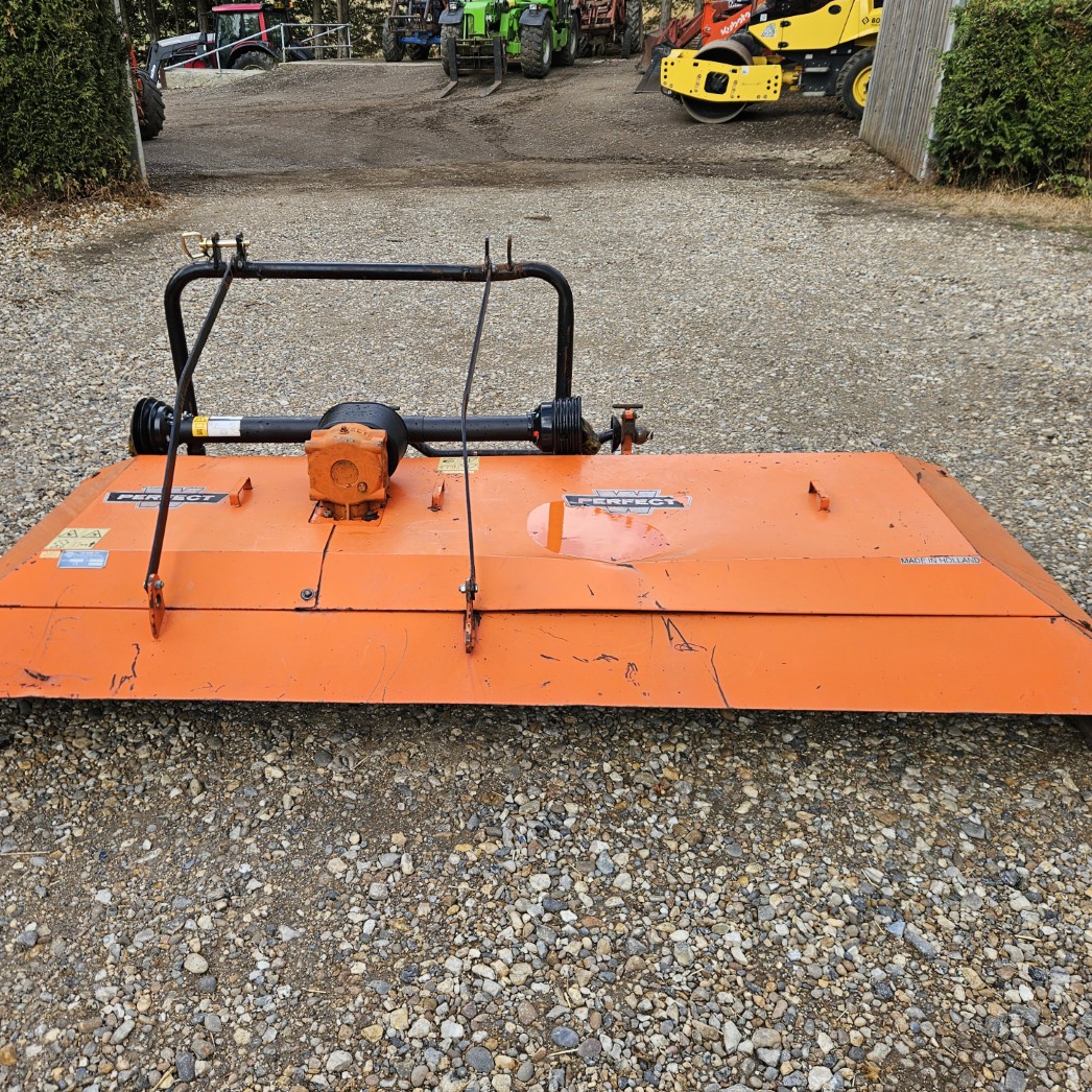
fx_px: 999
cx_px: 492
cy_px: 543
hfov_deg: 57.2
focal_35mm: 28
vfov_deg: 57.3
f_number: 1.8
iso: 25
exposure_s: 1/426
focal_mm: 5.4
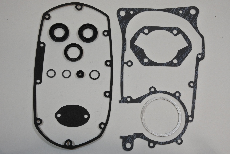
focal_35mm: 51
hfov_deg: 38.9
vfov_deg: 26.5
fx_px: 326
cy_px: 77
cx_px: 115
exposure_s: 1/125
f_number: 4.5
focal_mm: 18.9
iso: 640
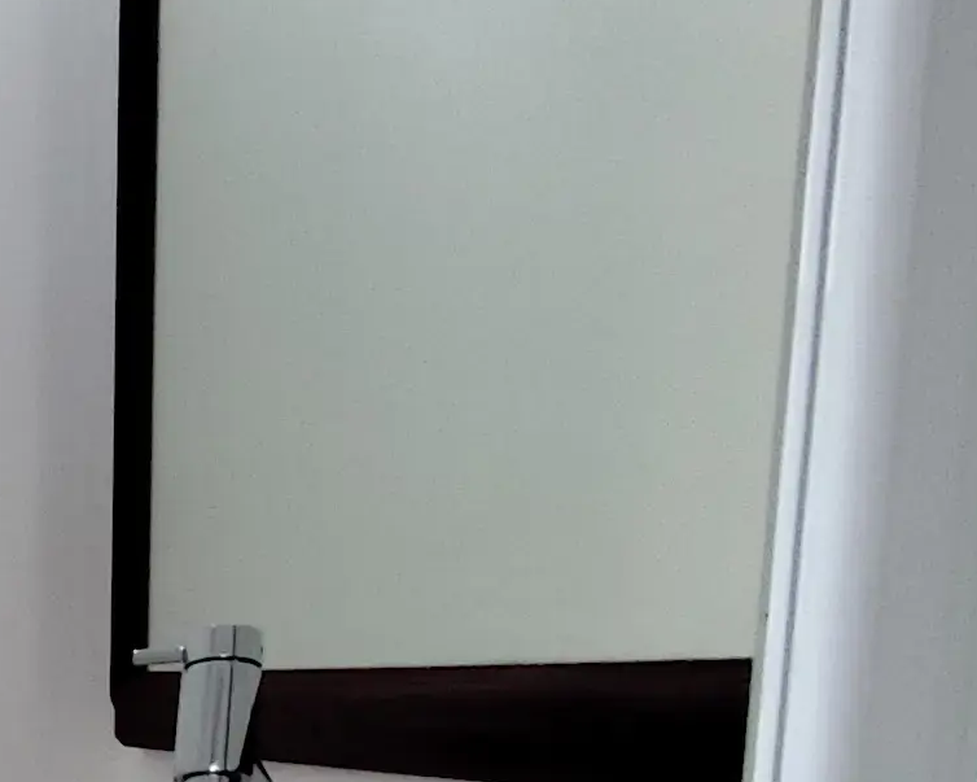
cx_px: -807
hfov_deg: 19.9
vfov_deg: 19.8
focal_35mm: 68
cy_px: 1137
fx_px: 1966
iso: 80
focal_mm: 1.65
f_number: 2.2
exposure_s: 1/120
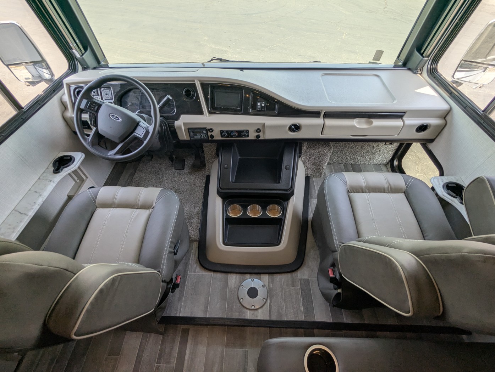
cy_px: 186
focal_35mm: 16
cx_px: 248
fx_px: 229
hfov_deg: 94.4
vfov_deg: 78.2
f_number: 2.2
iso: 39
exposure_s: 1/163
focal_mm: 2.35
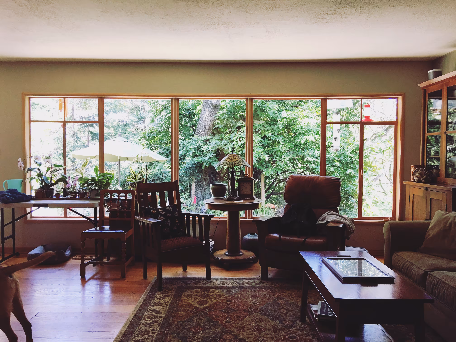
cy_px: 171
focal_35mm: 29
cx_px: 228
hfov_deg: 61.7
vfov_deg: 48.2
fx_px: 382
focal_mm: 4.15
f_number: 2.2
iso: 32
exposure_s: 1/30
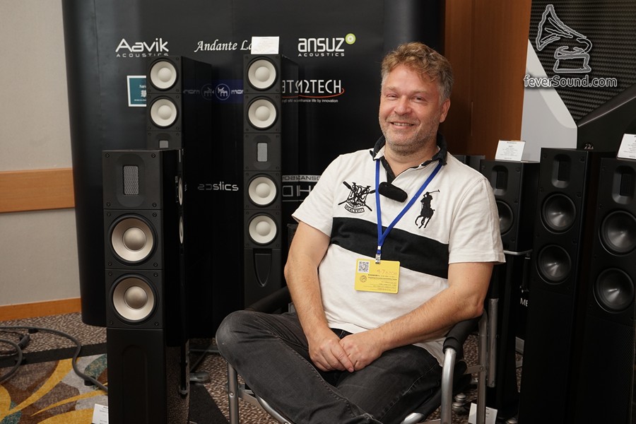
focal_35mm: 44
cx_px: 318
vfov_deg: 30.5
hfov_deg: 44.5
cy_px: 212
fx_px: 777
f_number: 8
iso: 800
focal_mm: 44
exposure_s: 1/125
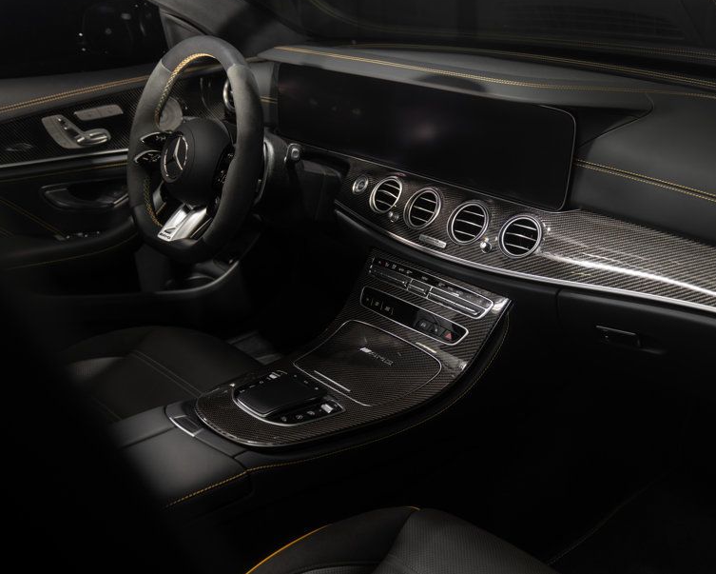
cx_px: 456
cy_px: 251
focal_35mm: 37
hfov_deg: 48.5
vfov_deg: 40.1
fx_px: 784
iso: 200
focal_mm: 29
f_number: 3.2
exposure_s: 1/50
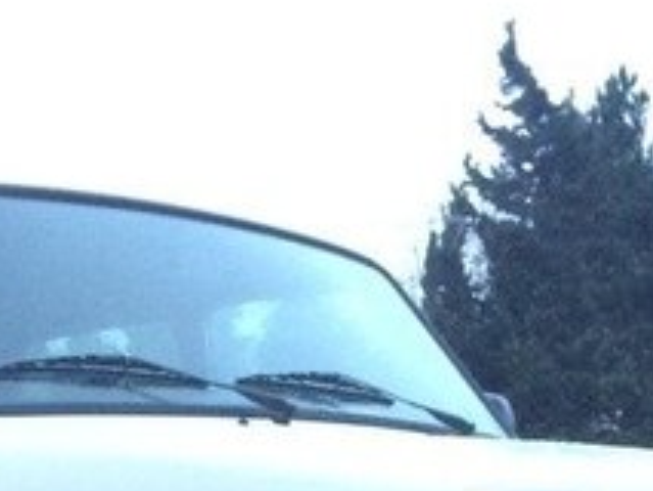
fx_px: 1699
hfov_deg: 21.6
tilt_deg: -5.6
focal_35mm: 90
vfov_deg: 15.2
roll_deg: -2.0
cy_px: 738
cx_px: 199
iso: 320
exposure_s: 1/17
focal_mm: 4.15
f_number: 2.2
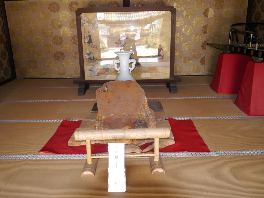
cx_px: 132
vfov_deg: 44.2
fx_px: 244
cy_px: 99
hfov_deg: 56.8
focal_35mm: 32
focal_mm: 16
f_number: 3.8
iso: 800
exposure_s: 1/60
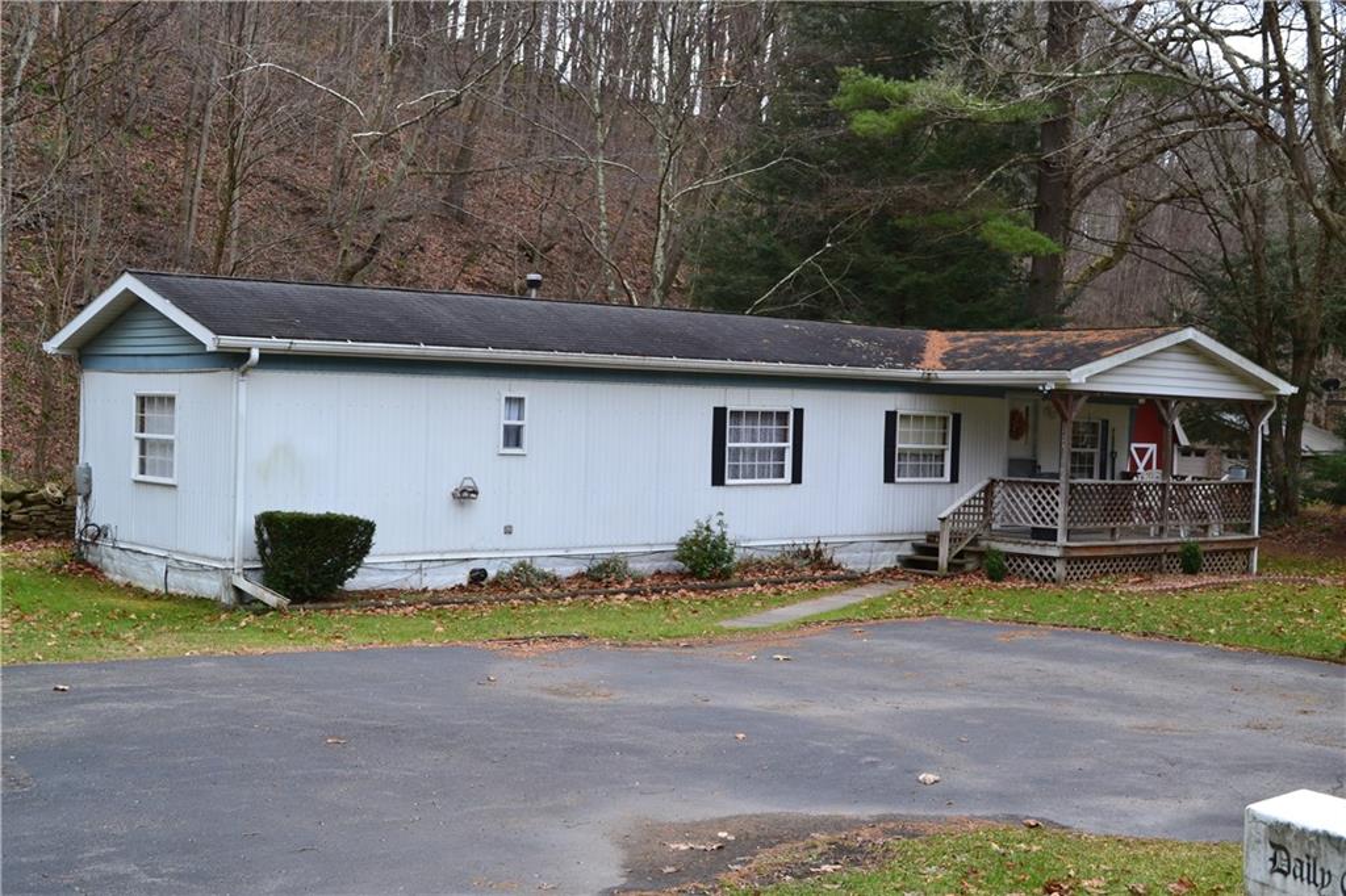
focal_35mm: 44
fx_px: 1626
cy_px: 448
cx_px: 673
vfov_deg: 30.8
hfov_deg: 45.0
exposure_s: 1/60
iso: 400
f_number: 8
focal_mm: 29
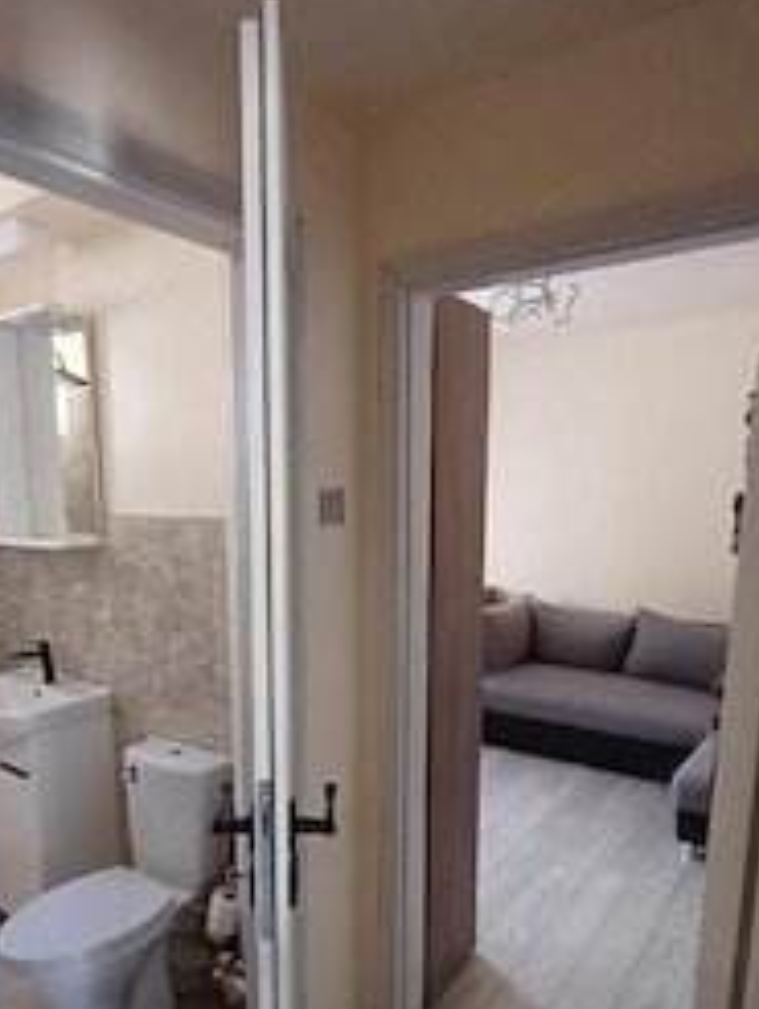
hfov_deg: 52.8
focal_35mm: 26
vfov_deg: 66.7
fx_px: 759
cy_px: 599
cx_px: 304
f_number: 2.2
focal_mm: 1.64
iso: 250
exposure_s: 1/25.1
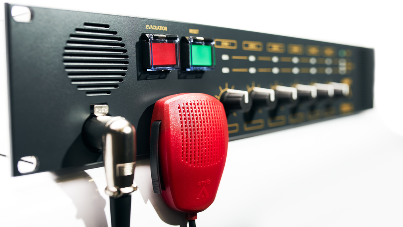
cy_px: 97
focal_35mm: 37
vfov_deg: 31.9
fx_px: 395
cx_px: 202
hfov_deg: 54.0
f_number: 3.5
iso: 160
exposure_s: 1/160
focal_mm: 35
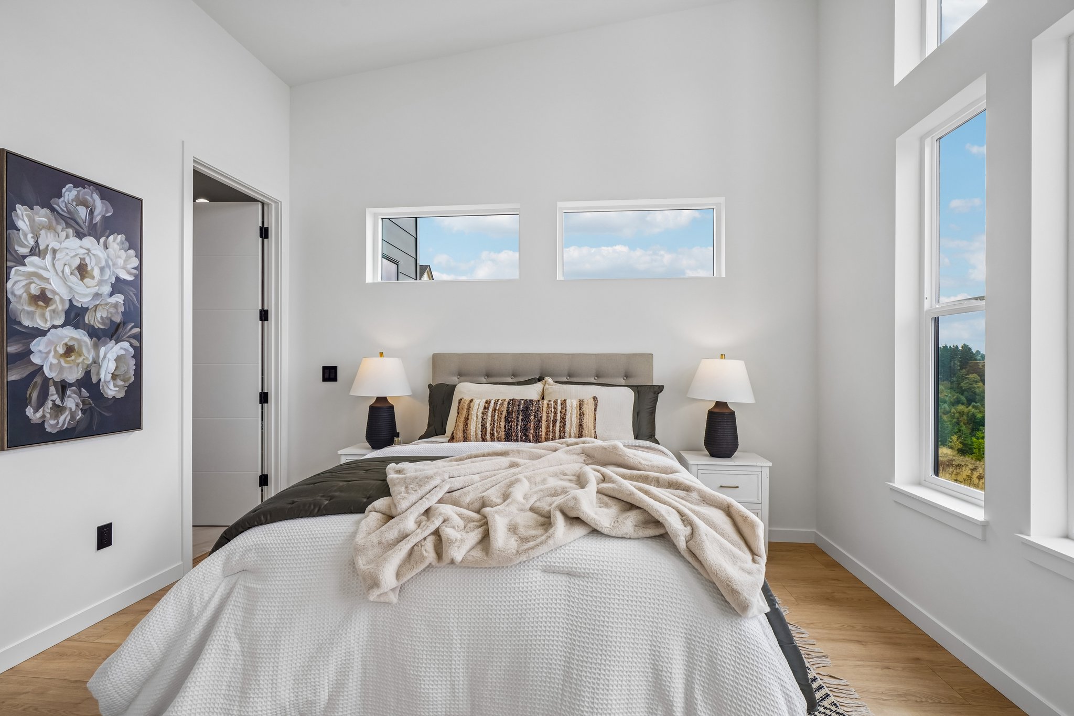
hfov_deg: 96.7
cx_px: 537
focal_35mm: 16
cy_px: 358
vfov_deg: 73.7
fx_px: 477
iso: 400
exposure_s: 1/250
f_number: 8
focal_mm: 16
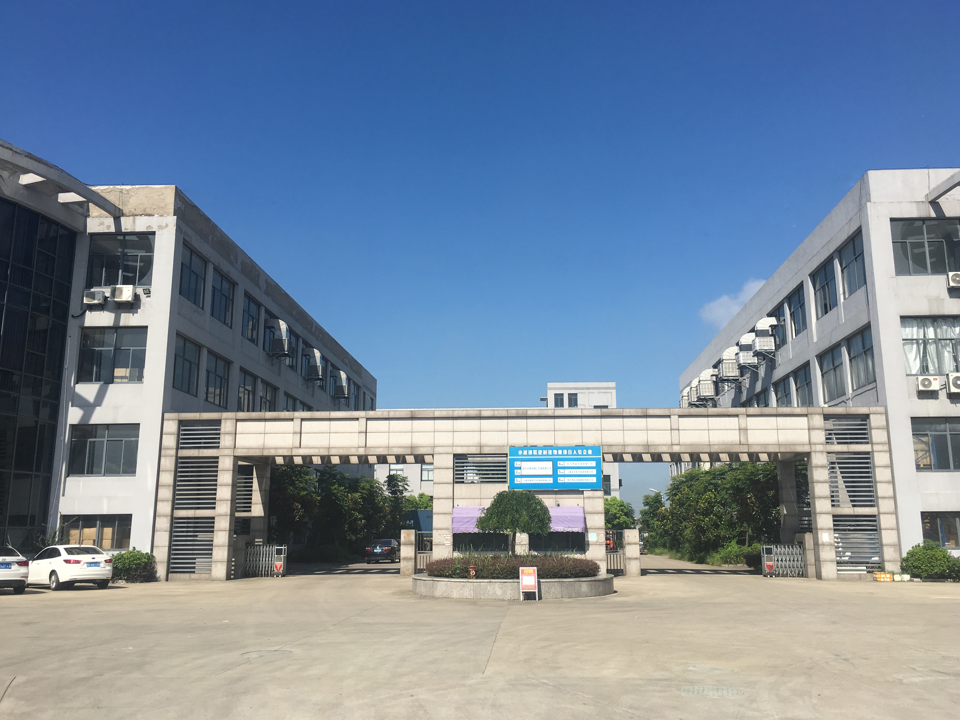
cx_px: 496
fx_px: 832
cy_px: 357
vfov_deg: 46.8
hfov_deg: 60.0
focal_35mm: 30
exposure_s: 1/2079
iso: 25
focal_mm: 4.15
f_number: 2.2
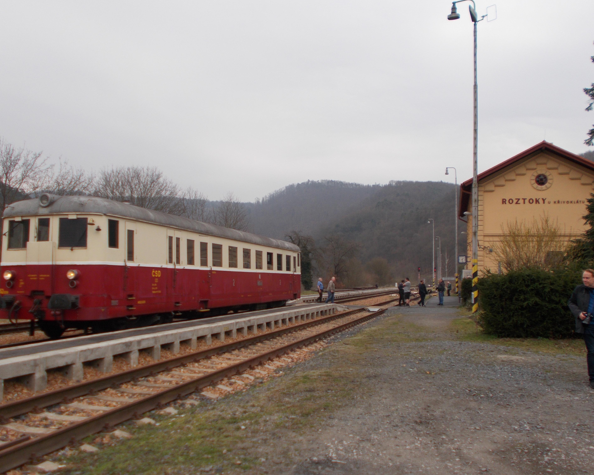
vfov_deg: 41.2
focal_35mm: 36
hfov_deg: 50.3
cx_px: 289
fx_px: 633
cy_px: 239
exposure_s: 1/400
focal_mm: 6
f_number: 3.6
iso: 80
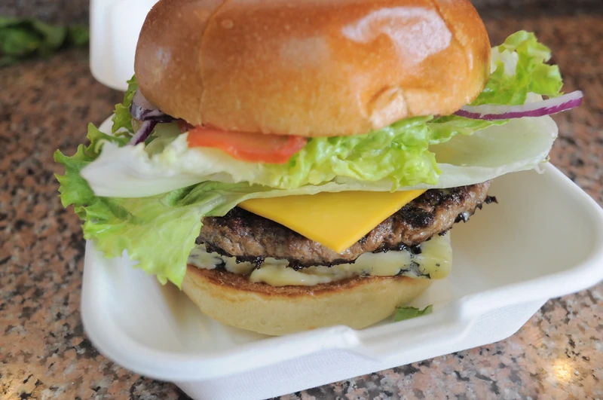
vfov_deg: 36.8
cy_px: 200
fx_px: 602
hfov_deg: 53.2
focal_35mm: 36
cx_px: 302
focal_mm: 24
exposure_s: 1/125
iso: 320
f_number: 5.6
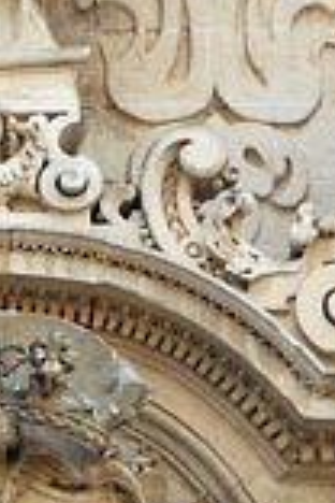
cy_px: 3
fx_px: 5820
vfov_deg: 4.9
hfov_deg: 3.3
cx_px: -31
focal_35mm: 417
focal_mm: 70
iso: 200
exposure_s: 1/180
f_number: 5
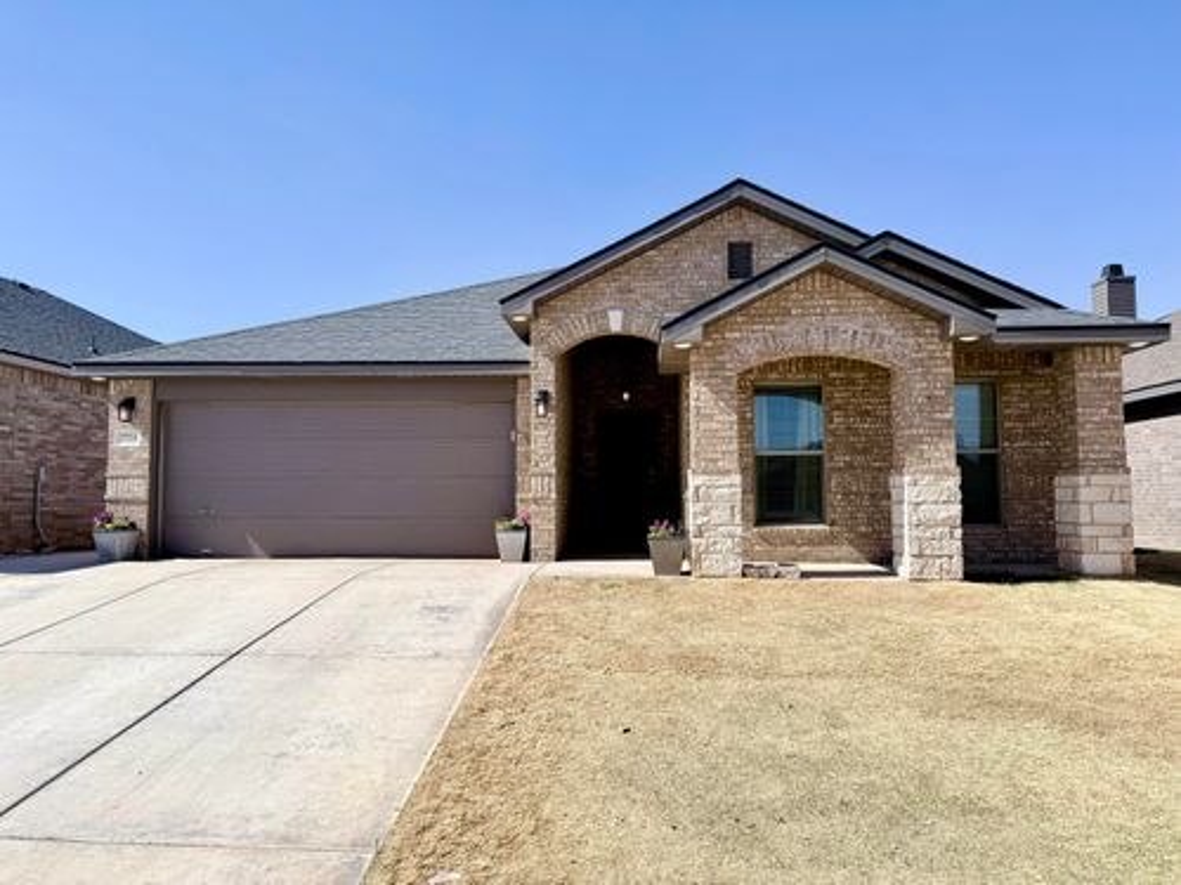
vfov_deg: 56.8
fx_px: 819
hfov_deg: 71.6
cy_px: 442
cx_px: 590
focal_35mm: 24
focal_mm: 6.76
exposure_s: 1/5714
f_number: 1.78
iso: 80
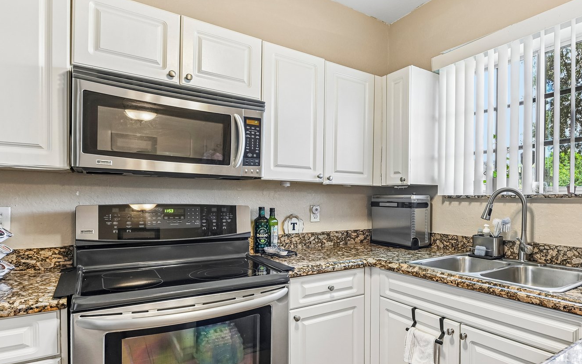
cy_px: 205
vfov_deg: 54.9
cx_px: 397
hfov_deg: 76.6
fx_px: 349
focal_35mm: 22
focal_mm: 14
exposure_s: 1/10
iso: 400
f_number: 8
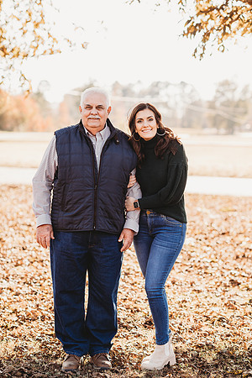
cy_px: 189
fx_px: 892
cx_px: 126
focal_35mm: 85
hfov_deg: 16.1
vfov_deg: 23.9
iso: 200
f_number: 2.5
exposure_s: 1/640
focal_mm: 85
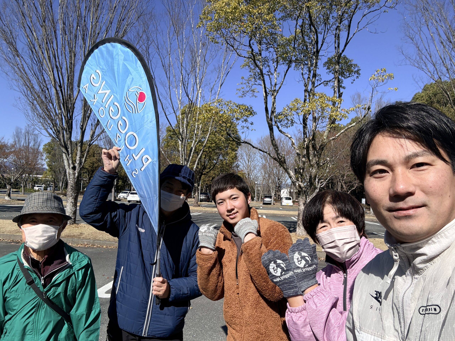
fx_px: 302
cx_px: 228
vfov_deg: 58.9
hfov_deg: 73.9
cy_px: 170
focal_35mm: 23
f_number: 1.9
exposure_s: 1/1795
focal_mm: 2.69
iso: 25
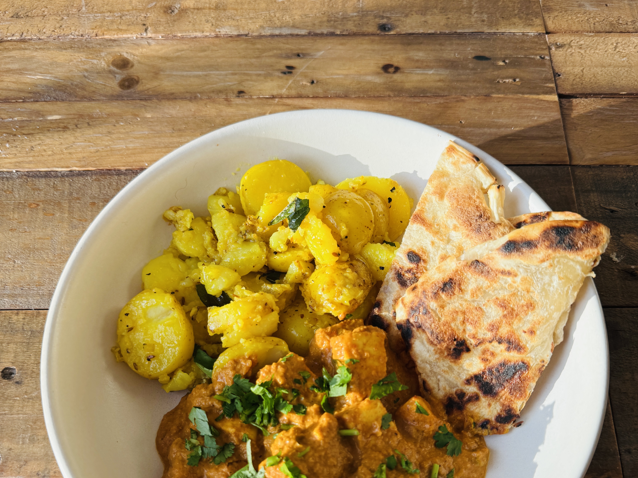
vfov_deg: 41.8
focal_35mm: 33
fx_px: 608
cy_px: 353
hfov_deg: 55.3
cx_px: 328
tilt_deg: -67.7
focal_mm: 6.76
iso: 80
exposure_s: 1/404
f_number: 1.78
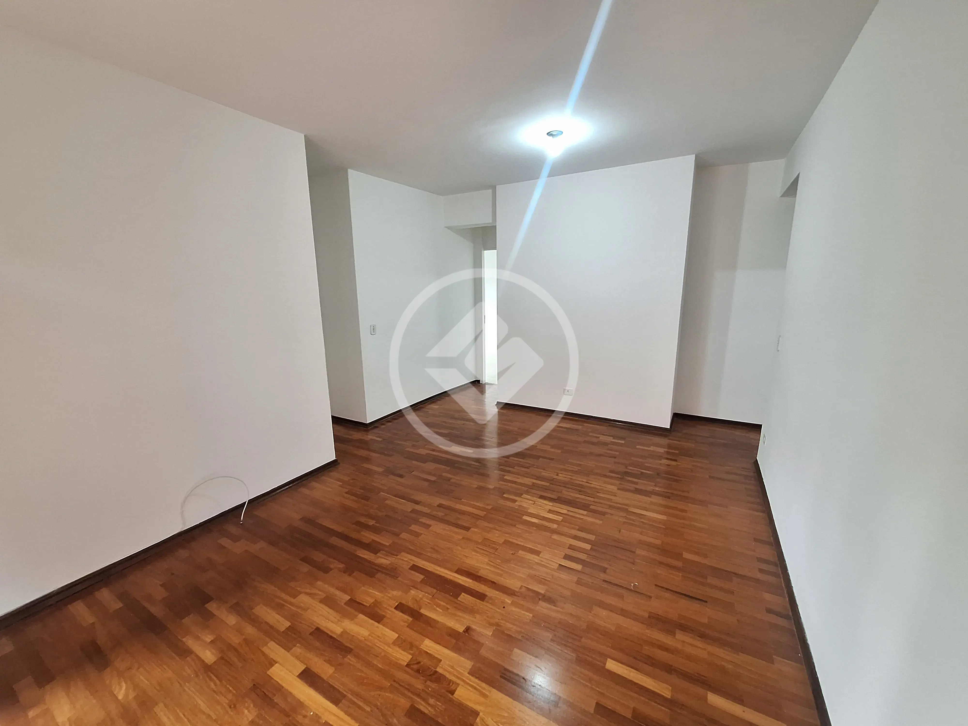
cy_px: 363
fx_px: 364
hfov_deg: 106.2
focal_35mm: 13
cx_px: 484
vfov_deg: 89.9
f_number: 2.2
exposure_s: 1/24
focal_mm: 1.74
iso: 250
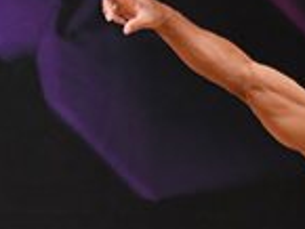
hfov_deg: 1.6
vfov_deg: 1.2
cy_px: 315
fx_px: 10864
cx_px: 371
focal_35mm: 1232
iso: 3200
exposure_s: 1/400
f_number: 5.6
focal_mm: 160
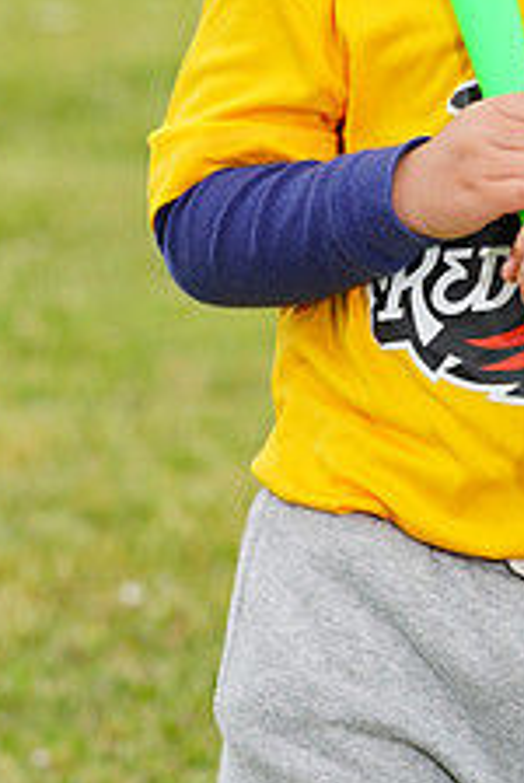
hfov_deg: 2.7
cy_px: -147
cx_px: 487
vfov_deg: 4.0
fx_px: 11252
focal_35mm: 517
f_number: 8
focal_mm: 200
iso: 100
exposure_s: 1/250
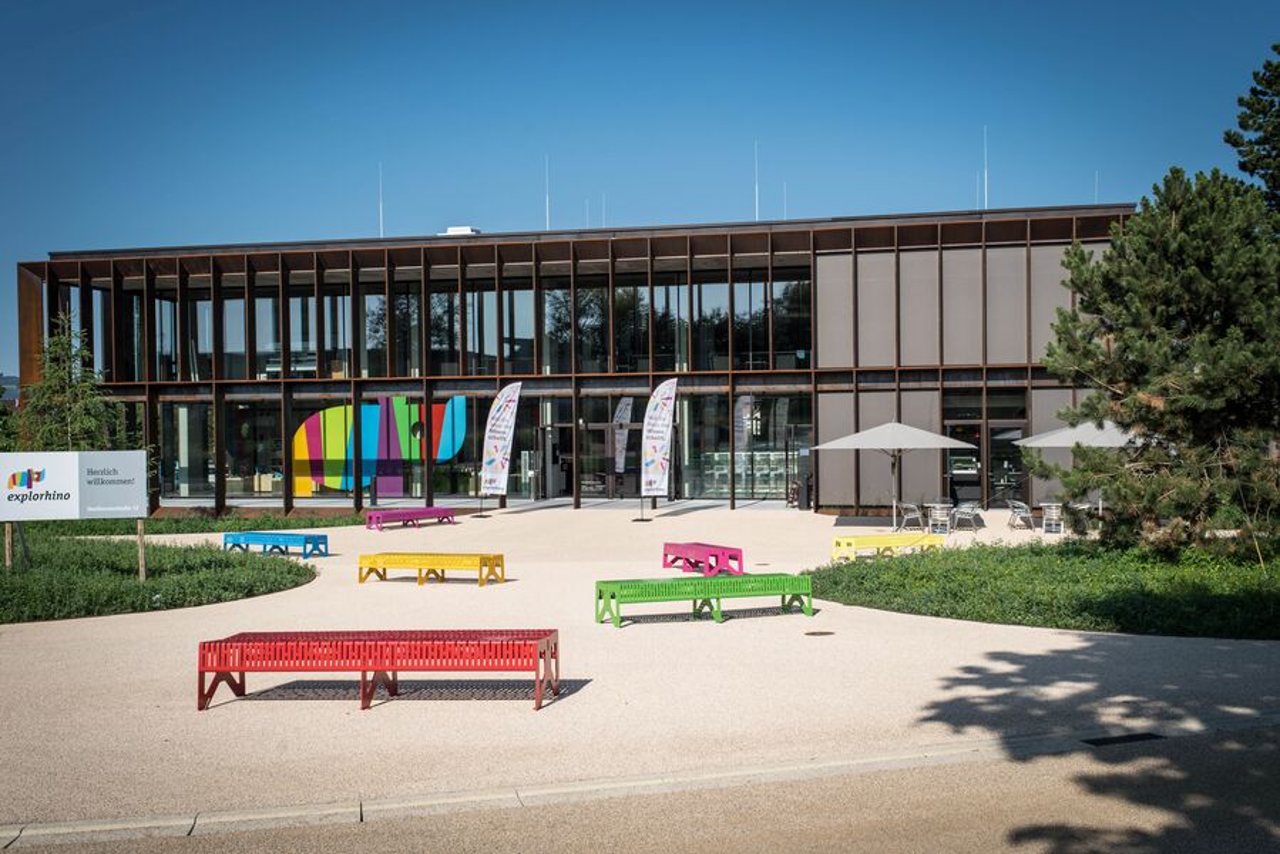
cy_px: 427
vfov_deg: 37.9
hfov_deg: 54.4
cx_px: 640
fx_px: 1245
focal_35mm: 35
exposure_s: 1/400
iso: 200
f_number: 10
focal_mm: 35
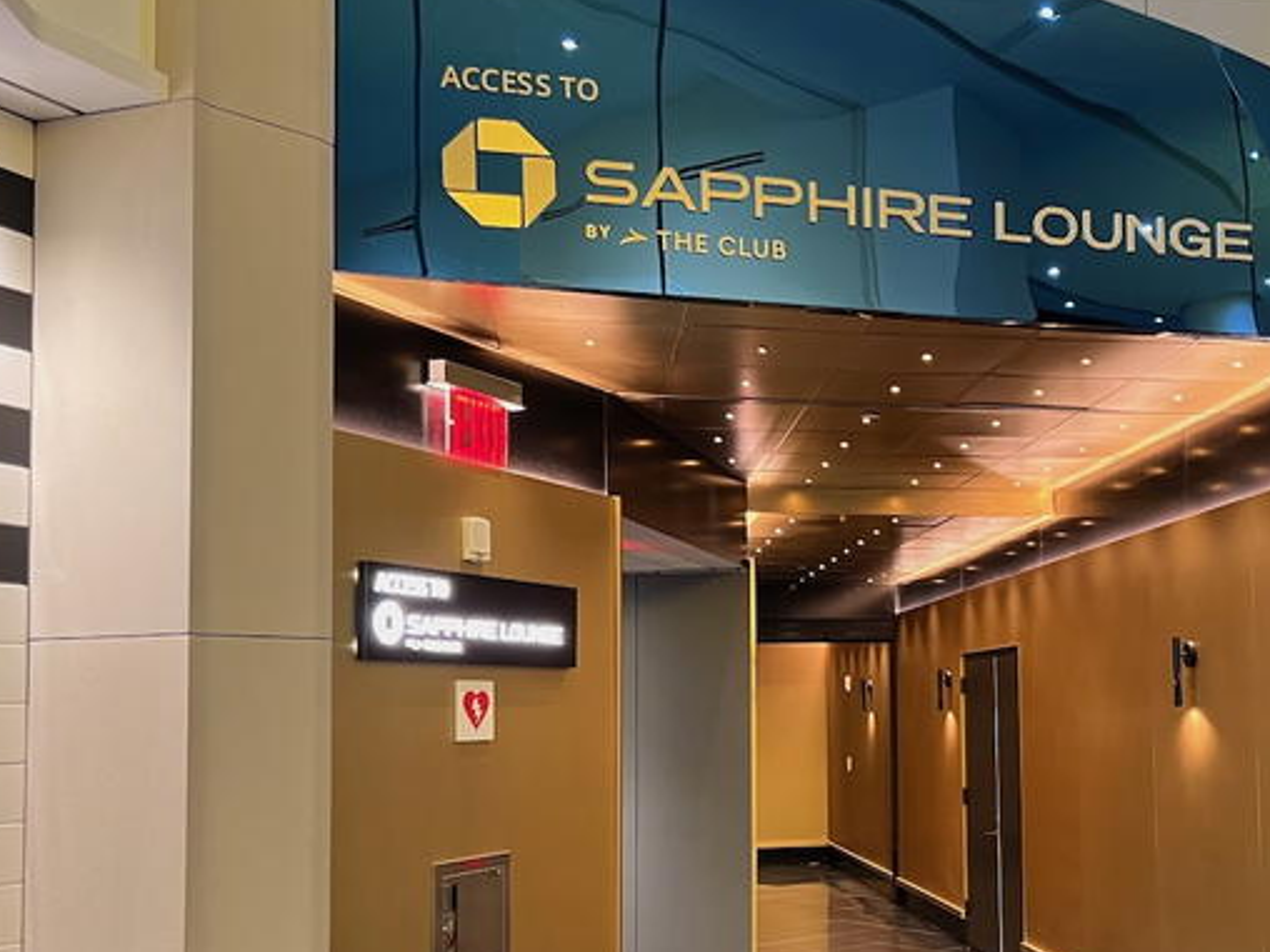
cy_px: 615
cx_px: 930
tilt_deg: +2.6
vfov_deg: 33.4
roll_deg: +0.0
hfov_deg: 42.7
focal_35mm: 43
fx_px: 1578
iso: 400
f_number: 1.5
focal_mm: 5.7
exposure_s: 1/60
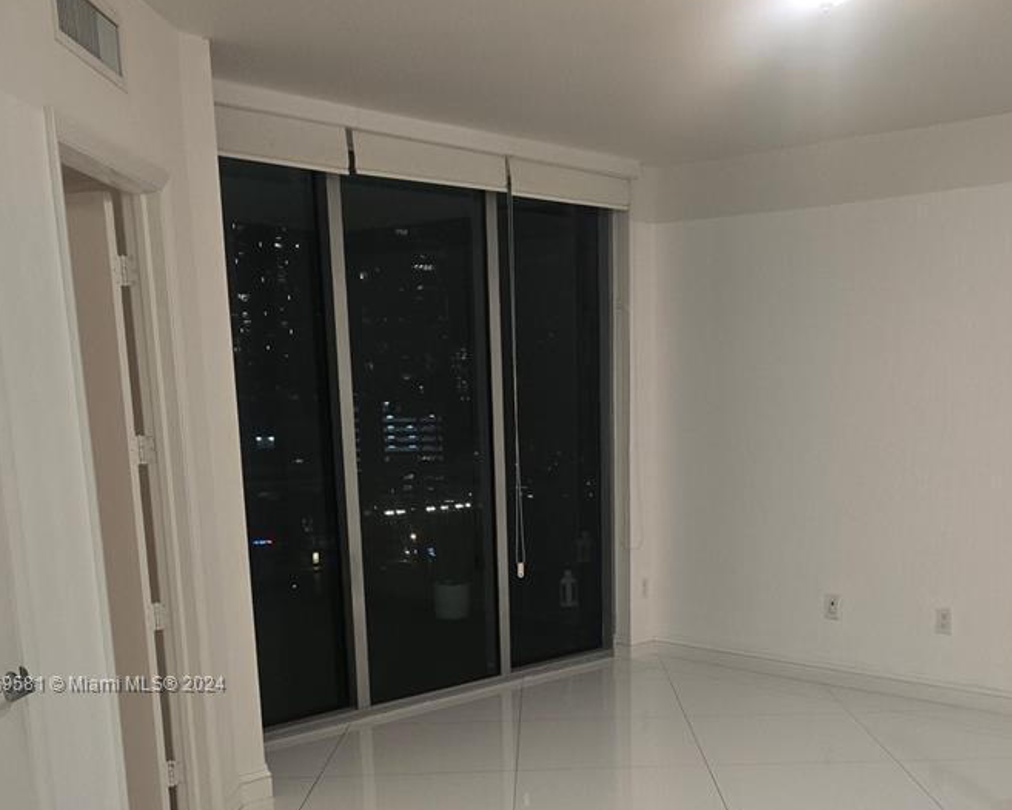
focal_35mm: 41
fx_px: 1228
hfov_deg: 44.4
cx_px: 636
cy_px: 685
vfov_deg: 35.0
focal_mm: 6.3
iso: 250
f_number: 1.7
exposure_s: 1/120
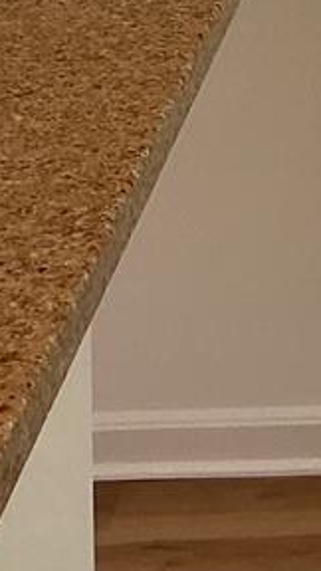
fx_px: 2391
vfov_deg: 12.9
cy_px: -274
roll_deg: -0.9
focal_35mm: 158
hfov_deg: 7.3
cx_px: 717
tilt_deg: -8.6
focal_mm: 3
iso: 40
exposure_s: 1/60
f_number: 1.8
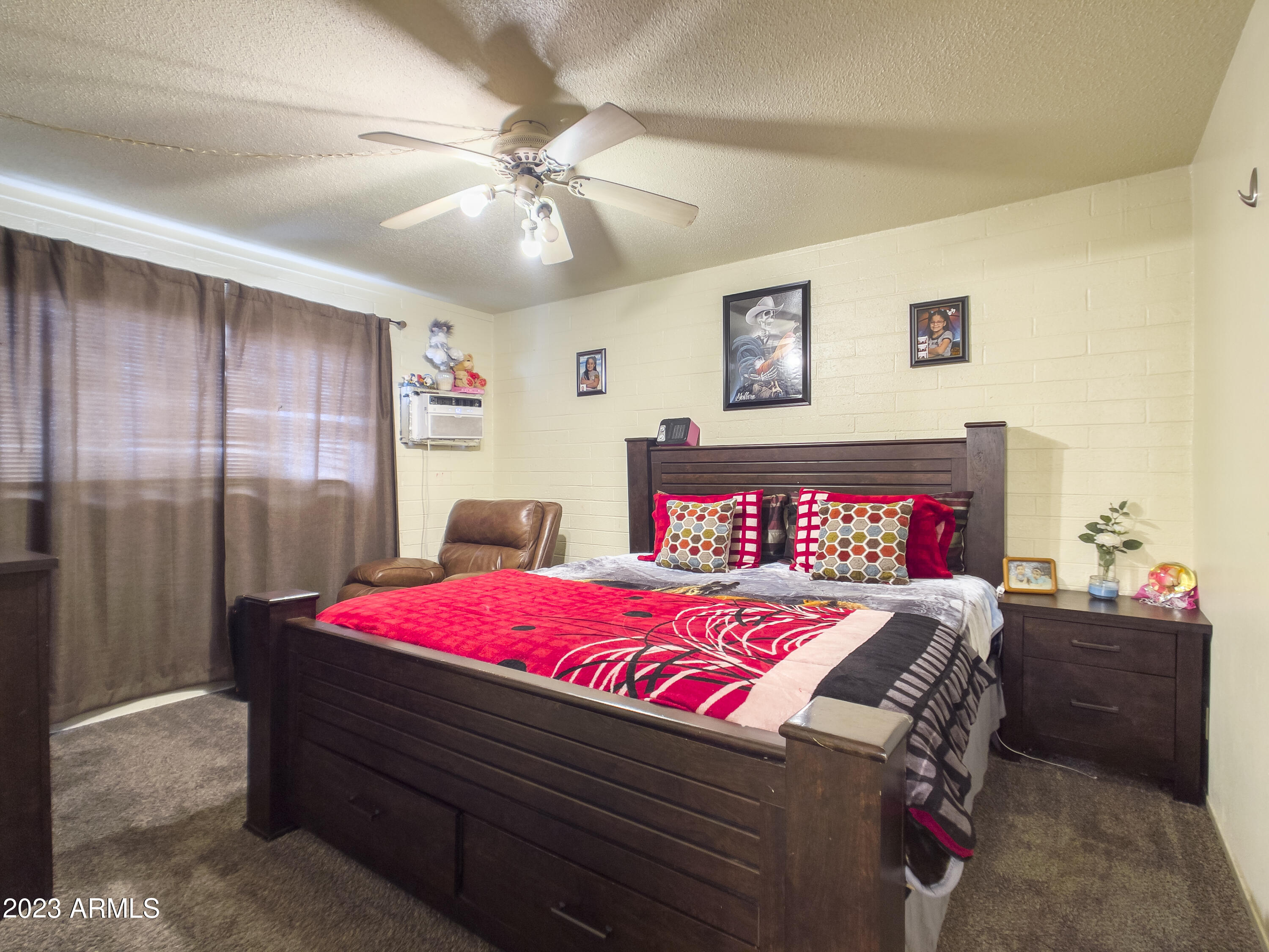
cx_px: 634
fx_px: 953
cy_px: 476
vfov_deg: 53.1
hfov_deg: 67.3
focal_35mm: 26
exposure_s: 1/10
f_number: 1.6
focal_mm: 5.1
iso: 100
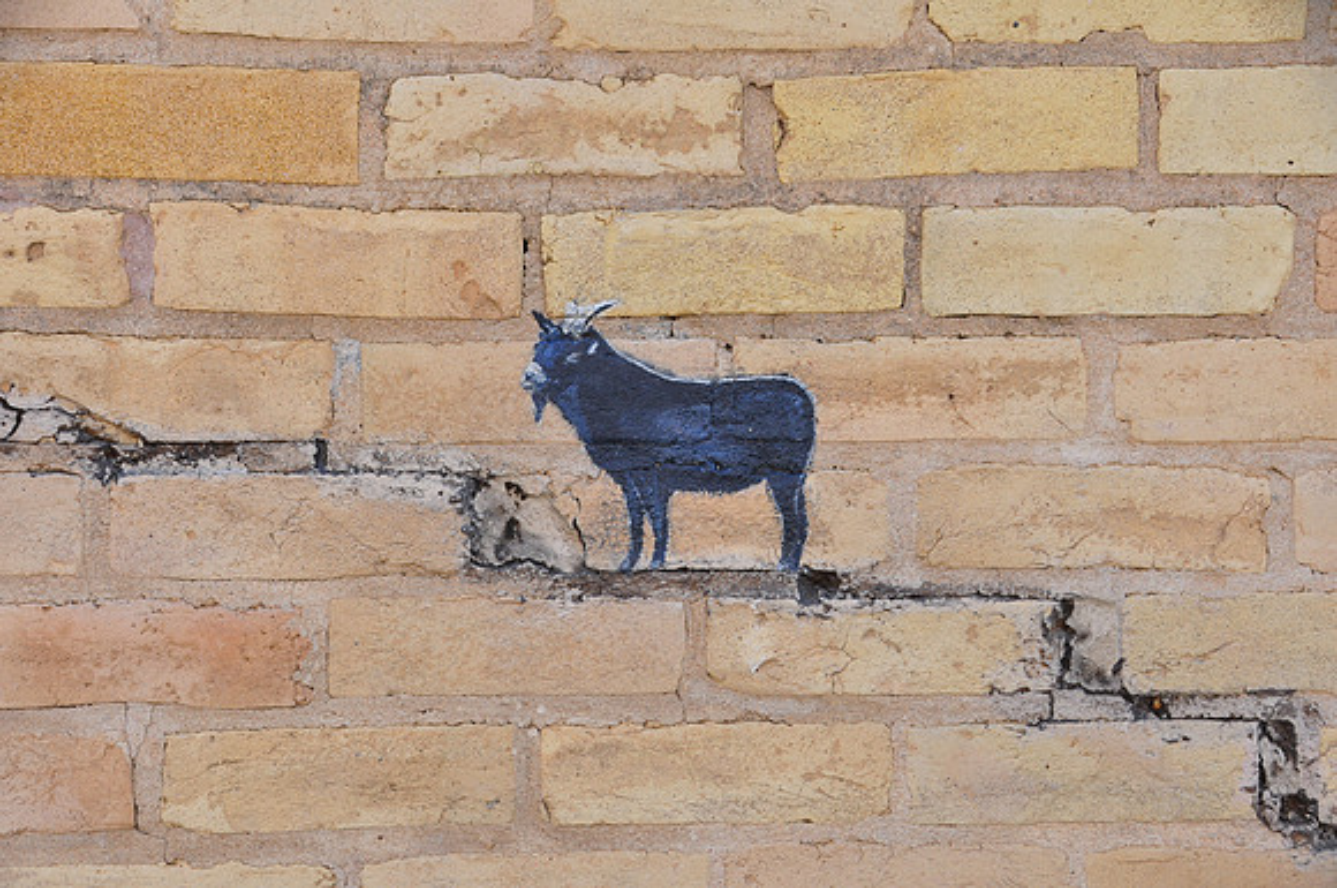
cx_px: 668
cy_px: 444
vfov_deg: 16.2
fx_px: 3115
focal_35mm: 84
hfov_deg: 24.2
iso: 200
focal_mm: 56
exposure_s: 1/125
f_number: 8
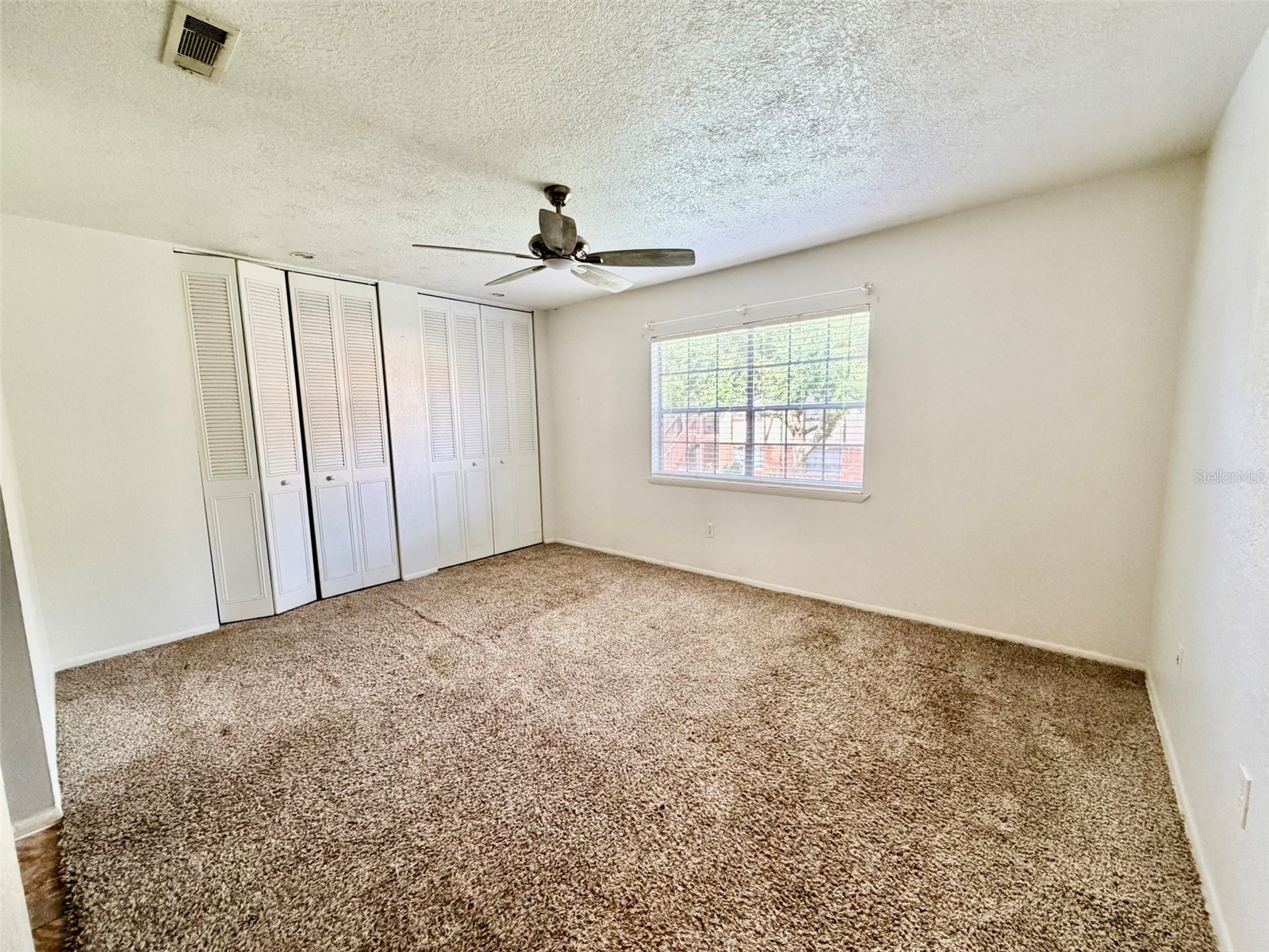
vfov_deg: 85.7
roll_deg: +1.6
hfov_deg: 102.1
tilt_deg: -6.8
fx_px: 513
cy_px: 476
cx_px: 634
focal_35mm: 14
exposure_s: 1/105
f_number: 2.2
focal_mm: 2.22
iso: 320
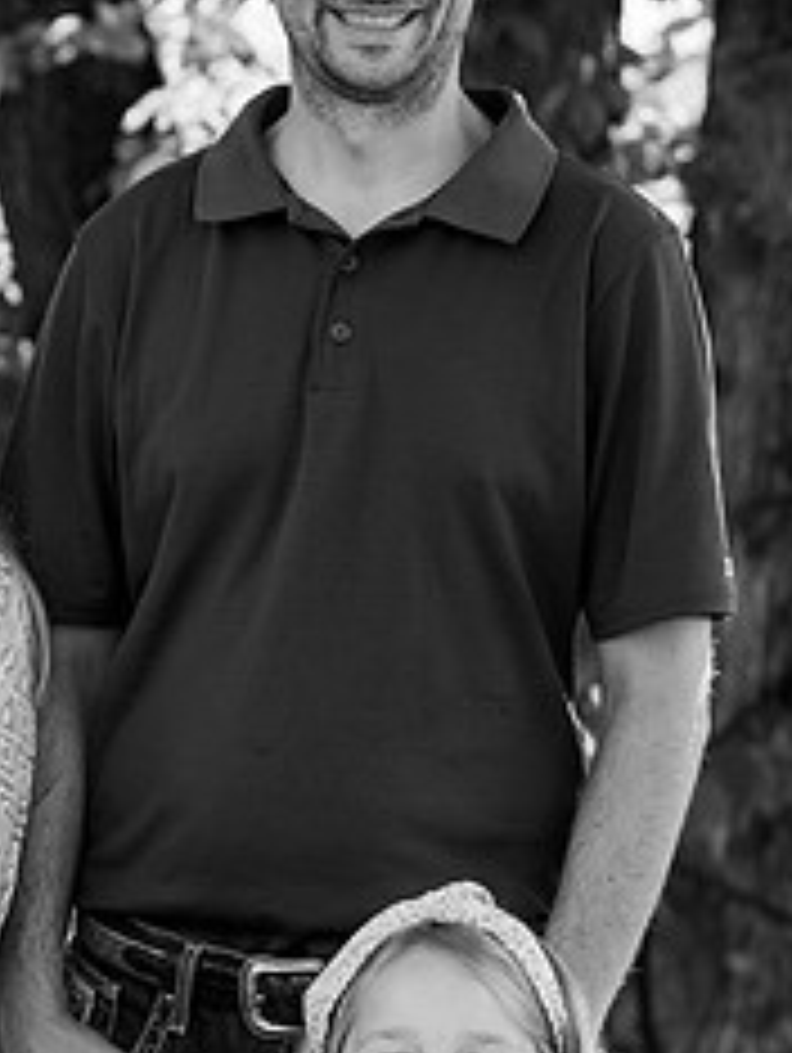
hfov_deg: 6.7
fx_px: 6669
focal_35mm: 219
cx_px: -248
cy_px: 533
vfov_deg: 9.0
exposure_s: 1/320
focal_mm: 92
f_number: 4.5
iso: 800
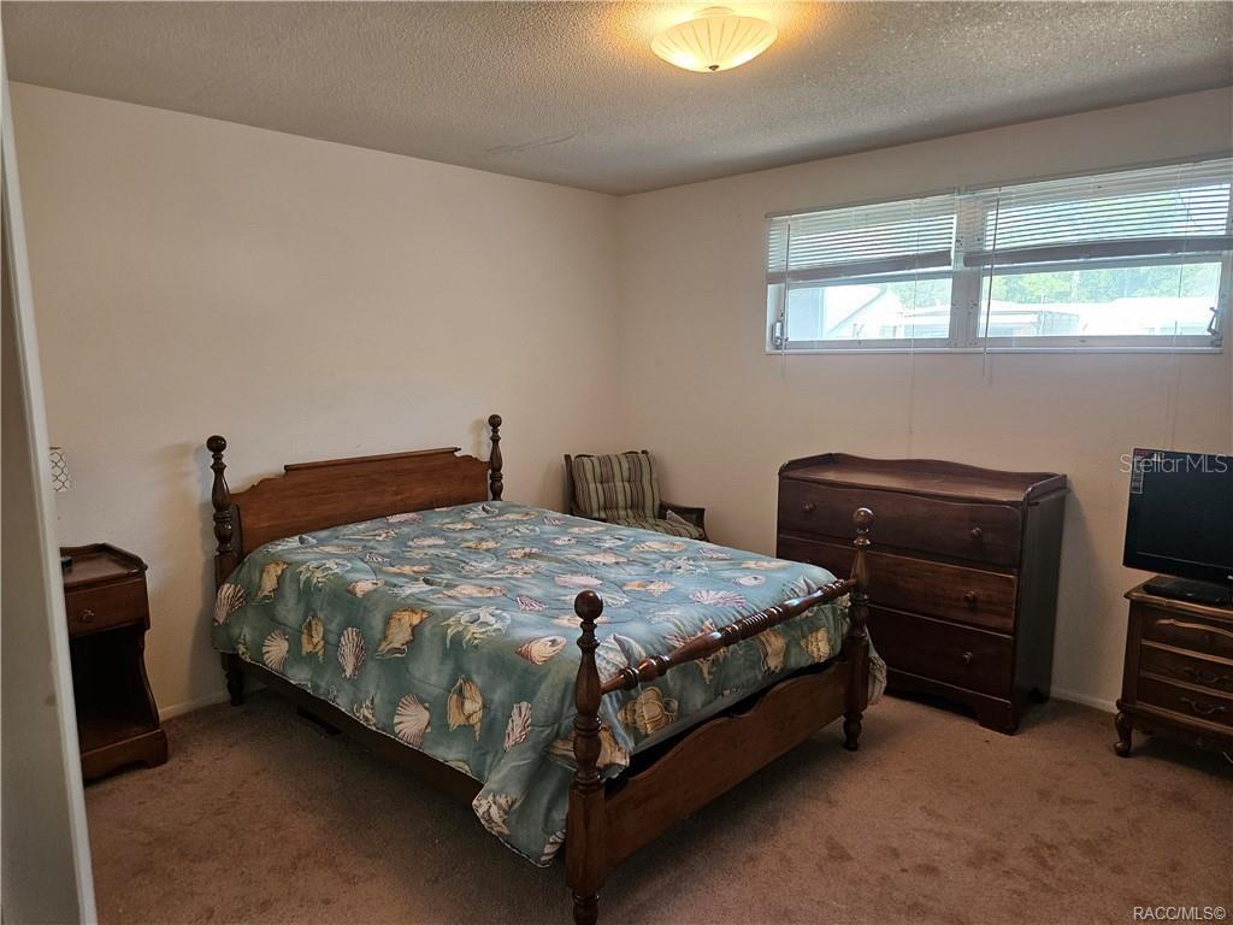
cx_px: 616
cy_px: 462
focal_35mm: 23
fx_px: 819
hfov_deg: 73.9
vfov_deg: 58.9
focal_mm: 5.4
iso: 320
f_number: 1.8
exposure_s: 1/120
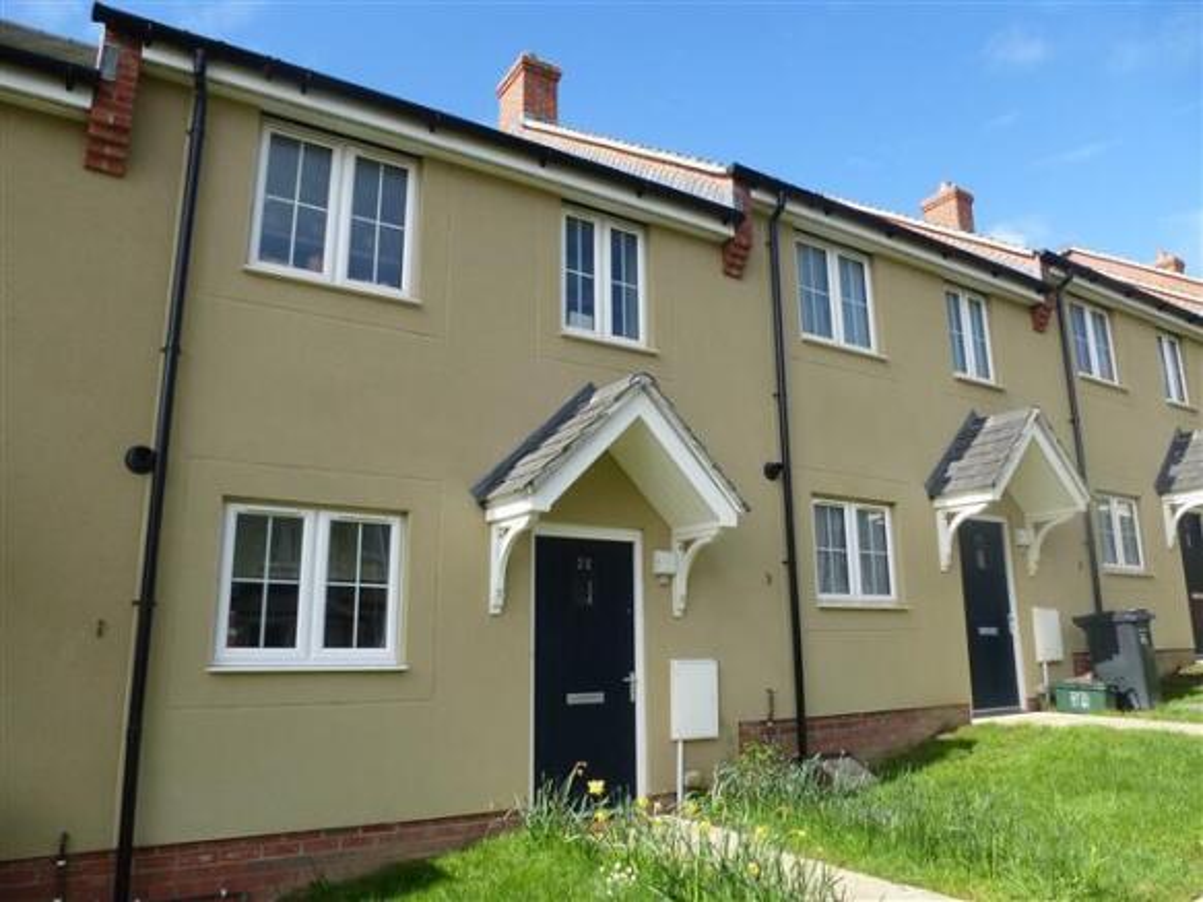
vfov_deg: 56.8
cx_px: 602
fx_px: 834
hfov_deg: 71.6
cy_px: 451
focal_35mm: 24
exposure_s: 1/400
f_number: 4
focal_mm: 4.3
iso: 100
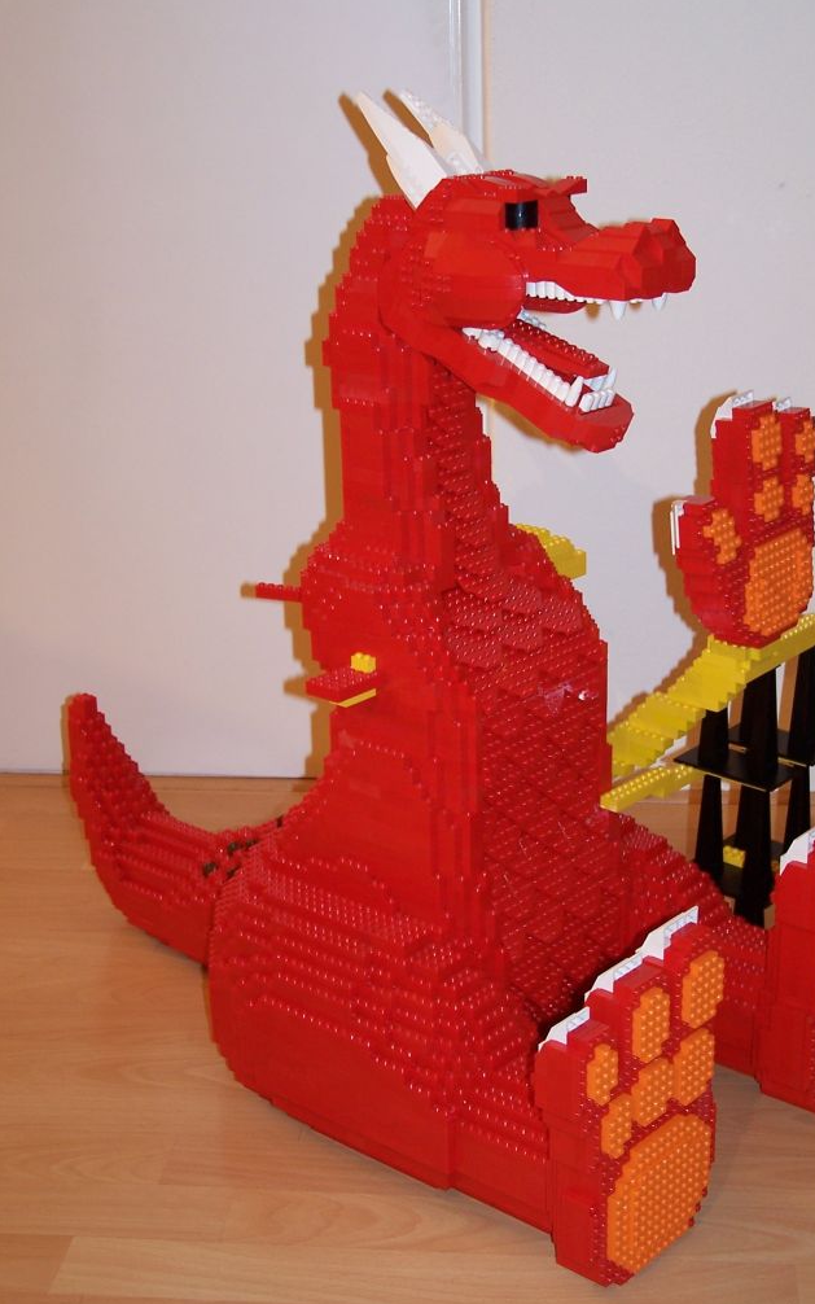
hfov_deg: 23.5
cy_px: 656
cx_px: 474
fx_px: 1954
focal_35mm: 55
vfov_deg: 36.9
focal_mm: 8.5
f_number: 3
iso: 80
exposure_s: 1/2
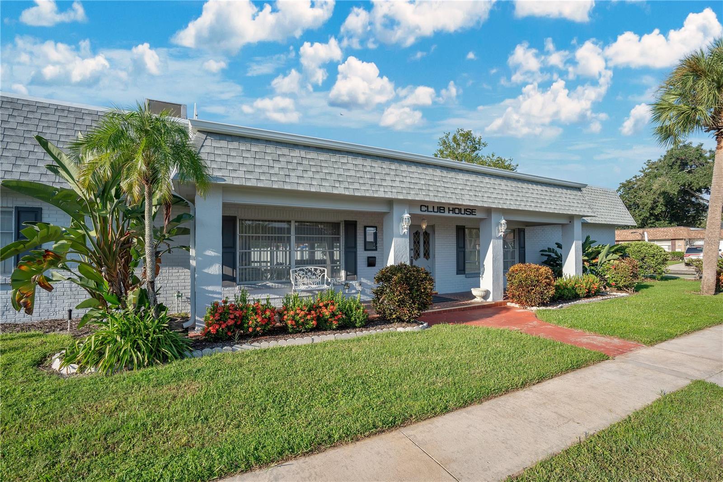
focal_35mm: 16
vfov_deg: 73.7
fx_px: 321
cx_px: 362
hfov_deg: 96.7
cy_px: 241
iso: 100
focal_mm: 16
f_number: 9
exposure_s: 1/125
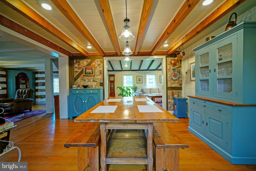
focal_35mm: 15
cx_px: 128
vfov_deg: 77.3
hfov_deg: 100.4
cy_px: 86
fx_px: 107
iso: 250
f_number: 2.8
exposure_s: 1/30
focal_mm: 10
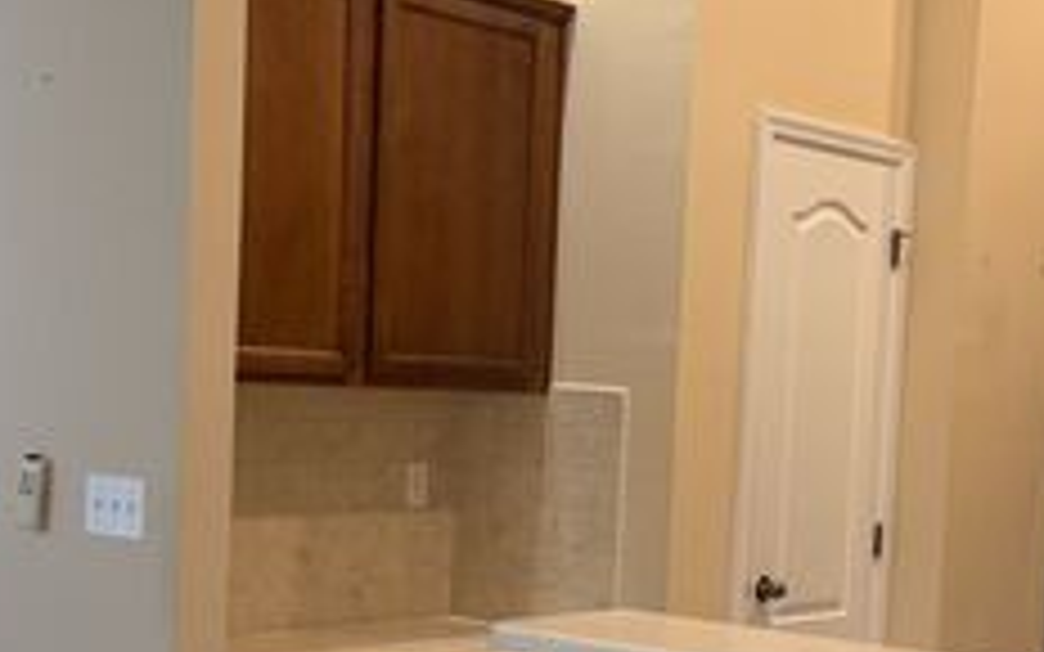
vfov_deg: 17.7
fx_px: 2077
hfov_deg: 28.0
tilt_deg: -5.2
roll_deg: -1.2
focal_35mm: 73
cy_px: 540
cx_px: 727
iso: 160
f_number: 1.78
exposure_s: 1/60
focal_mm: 6.76
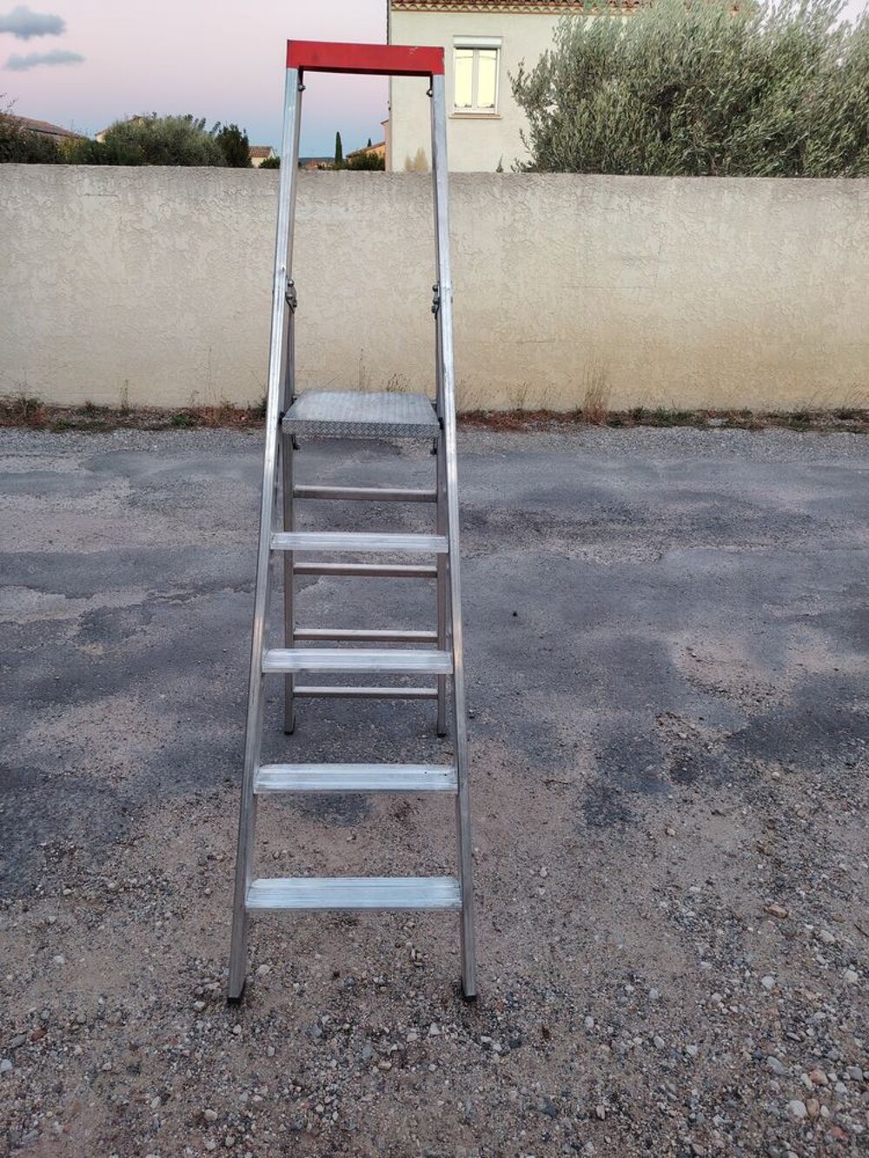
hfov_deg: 56.8
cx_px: 434
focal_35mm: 24
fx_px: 803
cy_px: 579
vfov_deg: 71.6
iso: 456
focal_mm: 5.25
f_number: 1.75
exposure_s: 1/33.3
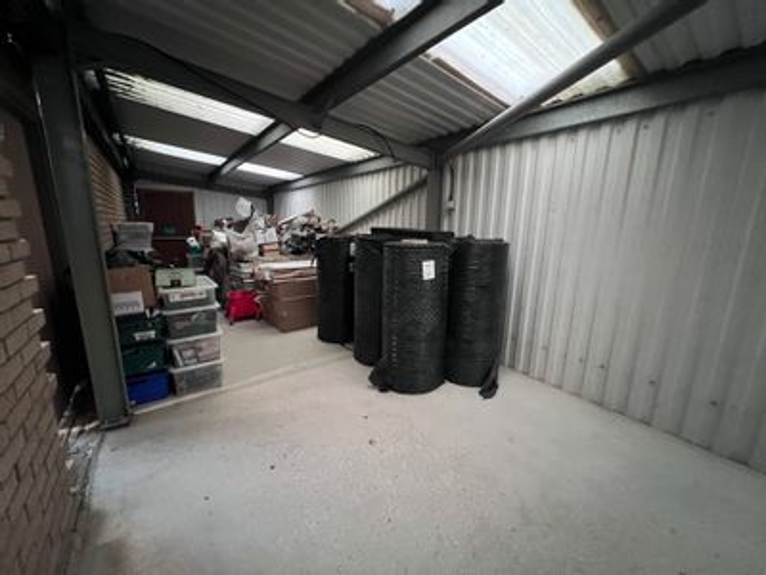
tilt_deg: -12.4
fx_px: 288
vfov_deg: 89.9
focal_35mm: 13
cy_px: 288
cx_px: 383
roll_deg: -0.4
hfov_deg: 106.2
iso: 1000
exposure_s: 1/25
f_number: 1.8
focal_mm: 1.57
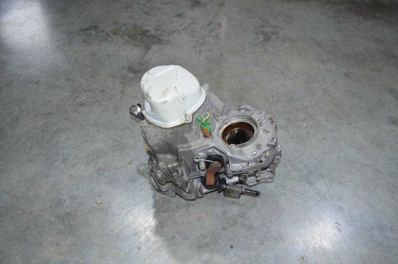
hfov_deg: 62.0
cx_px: 199
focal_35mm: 30
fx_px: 331
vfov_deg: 43.4
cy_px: 132
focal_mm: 20
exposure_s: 1/60
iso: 500
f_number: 3.8
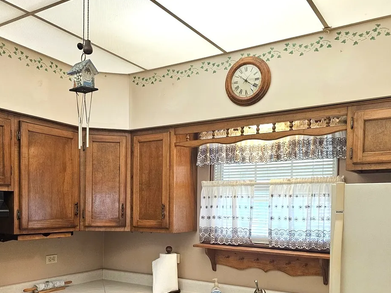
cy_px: 220
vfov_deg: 38.6
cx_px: 159
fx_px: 407
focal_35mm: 36
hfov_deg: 51.1
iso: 500
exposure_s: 1/120
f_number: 1.7
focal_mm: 6.3
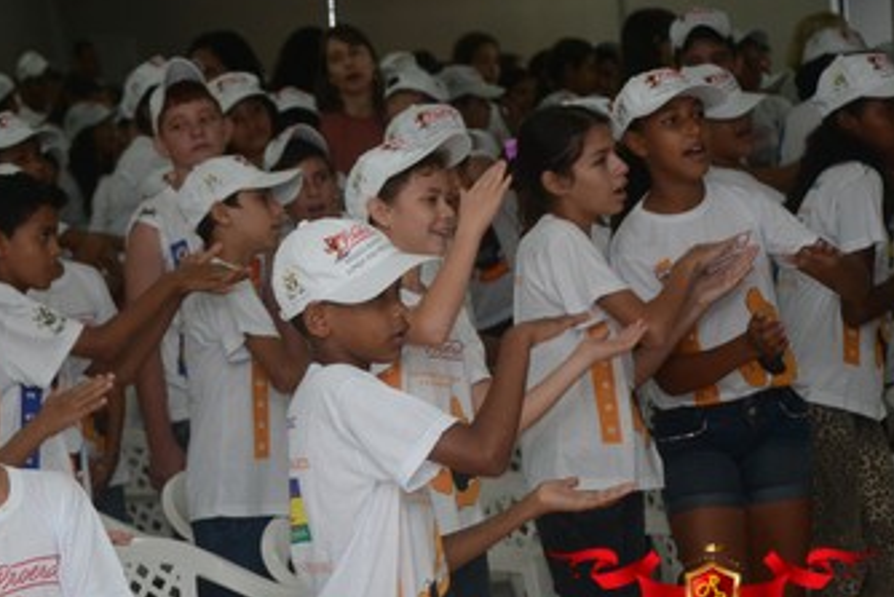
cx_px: 310
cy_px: 316
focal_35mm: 172
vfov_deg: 8.0
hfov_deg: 12.0
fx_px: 4265
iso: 1600
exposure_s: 1/125
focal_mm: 85
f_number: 5.6
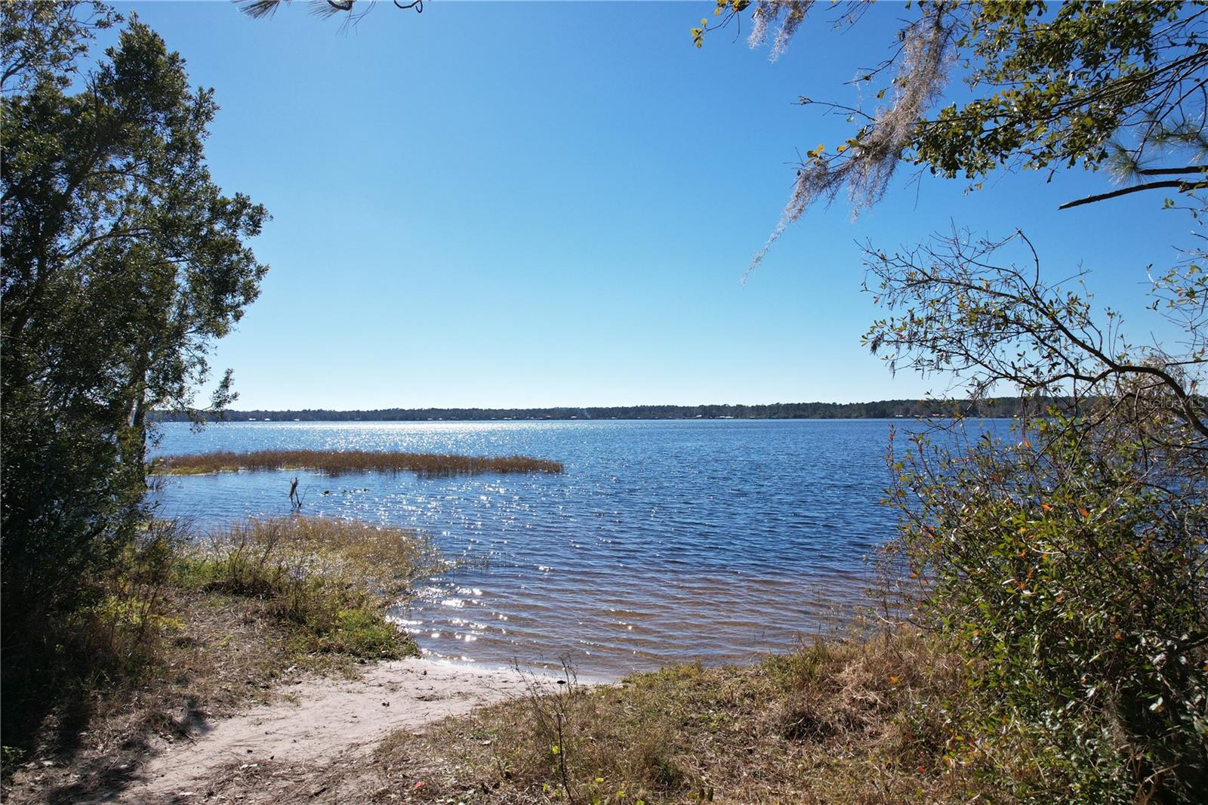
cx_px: 604
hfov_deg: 78.6
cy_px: 402
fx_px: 738
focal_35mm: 22
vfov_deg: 57.2
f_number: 2.8
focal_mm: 8.38
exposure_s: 1/640
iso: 100
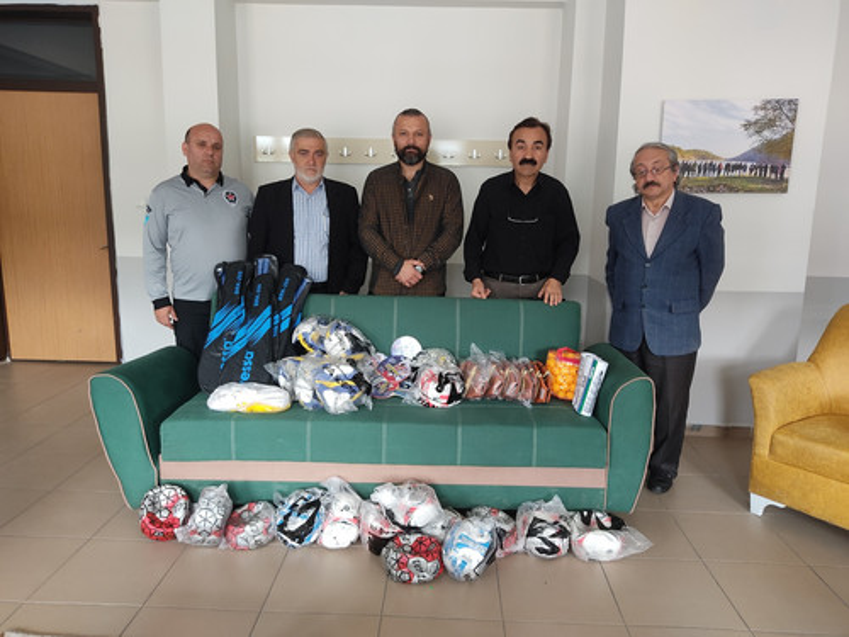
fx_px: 638
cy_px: 318
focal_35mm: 26
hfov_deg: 67.3
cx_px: 424
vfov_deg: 53.1
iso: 613
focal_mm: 4.74
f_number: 1.79
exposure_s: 1/33
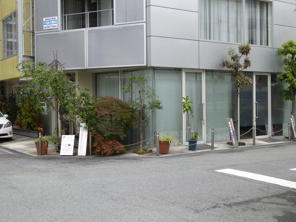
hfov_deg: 40.4
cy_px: 111
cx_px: 148
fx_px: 402
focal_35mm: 47
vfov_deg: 30.9
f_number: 4
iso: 100
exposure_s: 1/125
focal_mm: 8.4
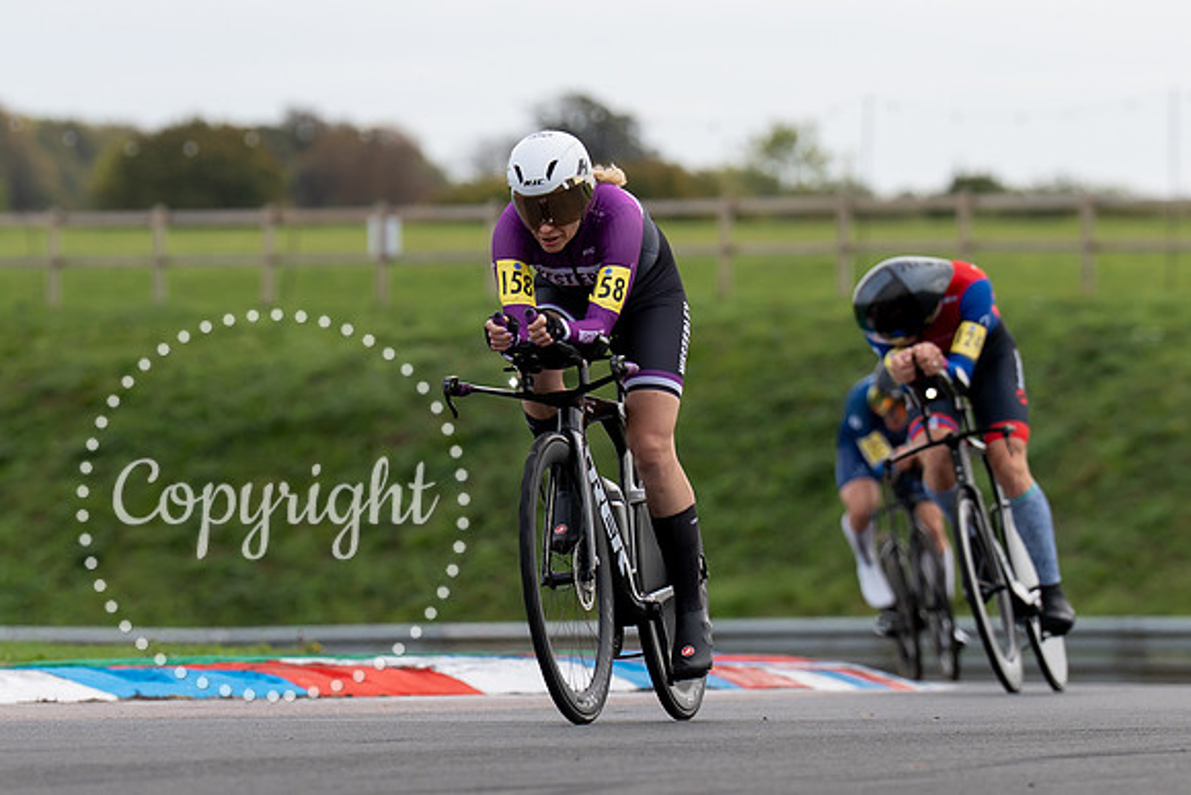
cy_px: 537
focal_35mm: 376
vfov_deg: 3.7
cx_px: 555
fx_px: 12431
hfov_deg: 5.5
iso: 125
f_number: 3.5
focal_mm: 165
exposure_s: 1/1000
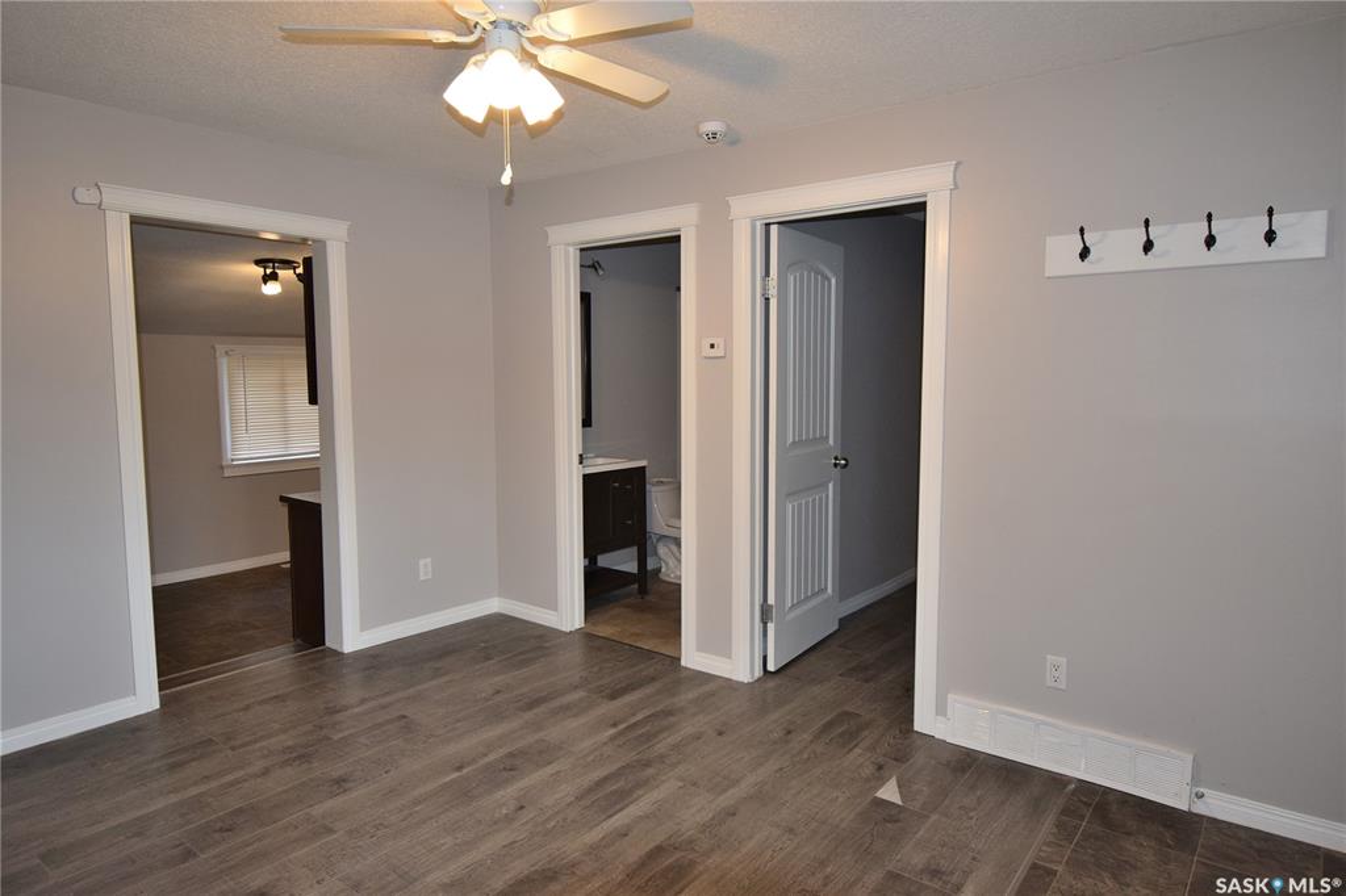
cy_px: 448
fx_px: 785
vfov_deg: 59.5
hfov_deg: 81.2
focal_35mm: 21
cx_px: 673
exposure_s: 1/80
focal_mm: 14
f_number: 5
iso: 800
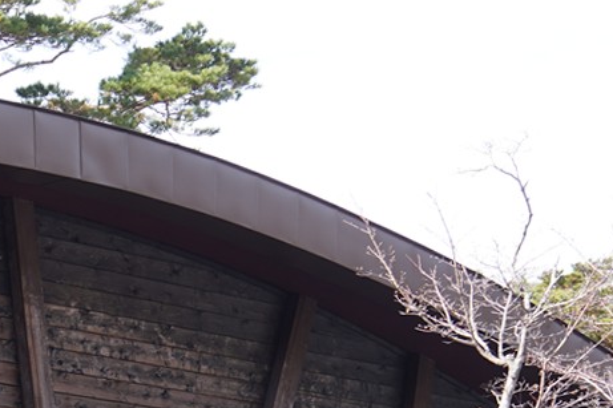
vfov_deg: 8.6
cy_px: 767
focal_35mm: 152
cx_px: -414
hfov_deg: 12.6
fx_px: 2587
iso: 100
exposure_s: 1/100
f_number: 5.6
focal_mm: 35
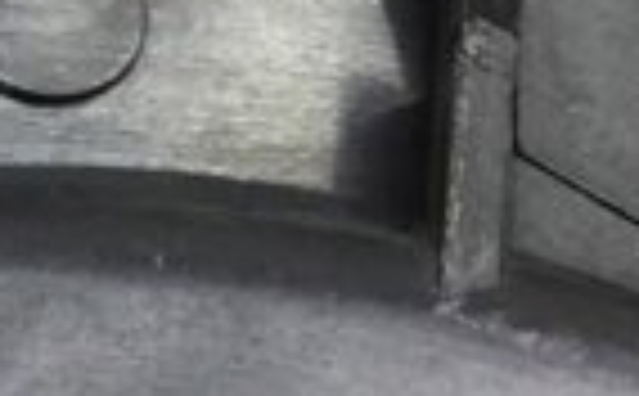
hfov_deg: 13.5
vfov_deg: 9.3
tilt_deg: -55.1
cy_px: 364
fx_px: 2415
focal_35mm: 139
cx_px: -526
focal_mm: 4.15
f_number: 2.2
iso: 100
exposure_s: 1/33
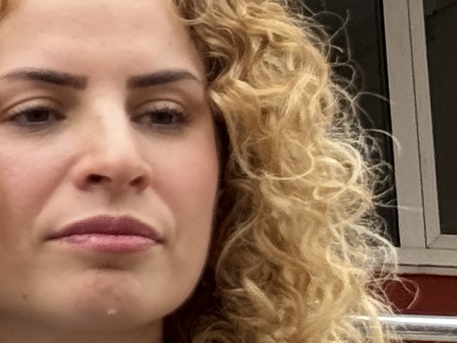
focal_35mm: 305
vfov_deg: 4.9
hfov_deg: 6.0
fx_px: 4026
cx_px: -982
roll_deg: +0.8
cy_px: 422
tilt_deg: +10.6
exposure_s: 1/385
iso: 64
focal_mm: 6.76
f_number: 1.78
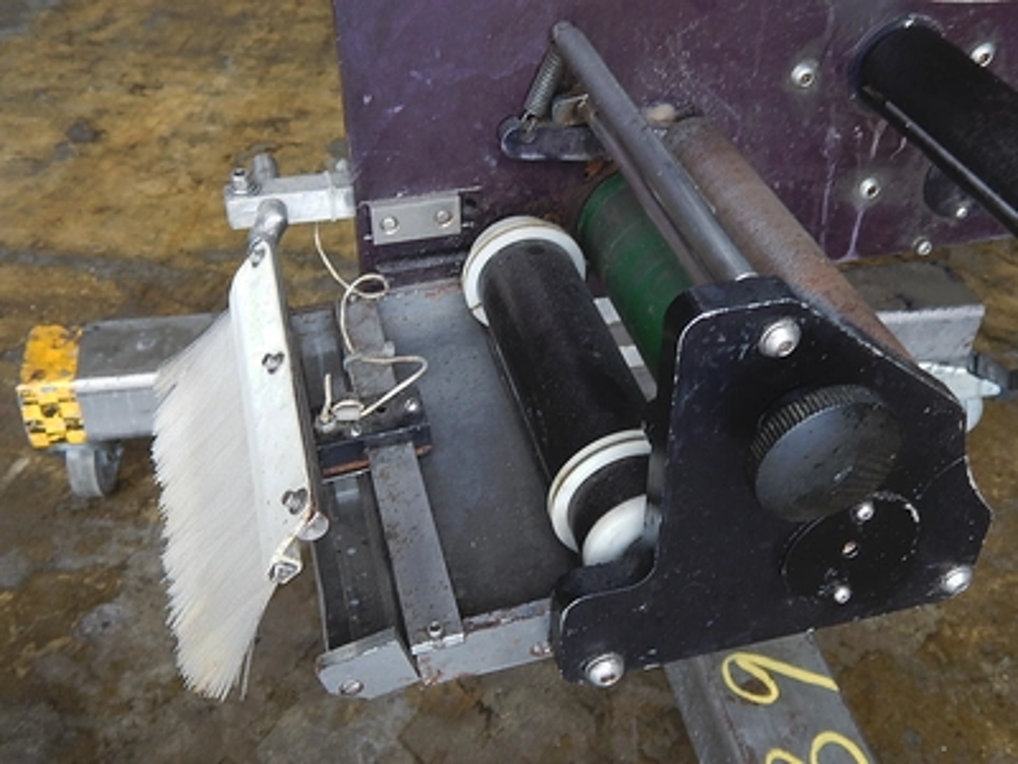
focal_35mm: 38
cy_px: 382
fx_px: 1118
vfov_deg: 37.7
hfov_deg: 49.0
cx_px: 509
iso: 180
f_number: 3.4
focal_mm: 6.8
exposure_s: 1/30
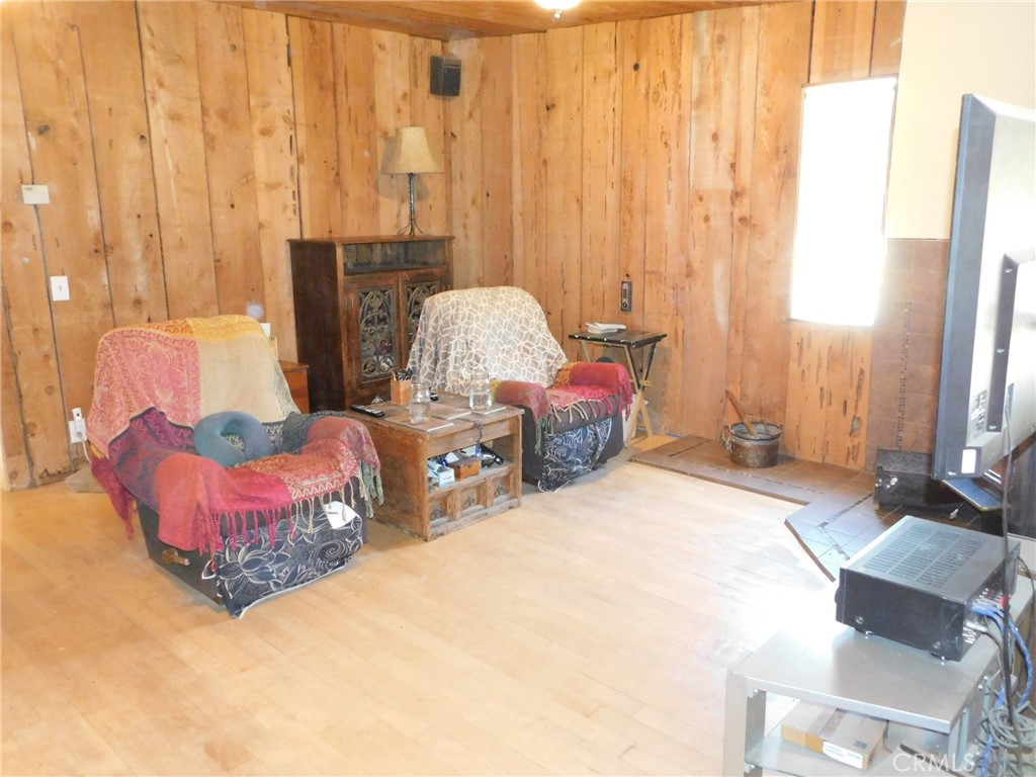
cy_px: 388
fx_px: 838
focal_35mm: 28
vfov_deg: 49.7
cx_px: 518
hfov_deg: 63.4
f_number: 3.2
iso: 800
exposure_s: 1/15
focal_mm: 4.9
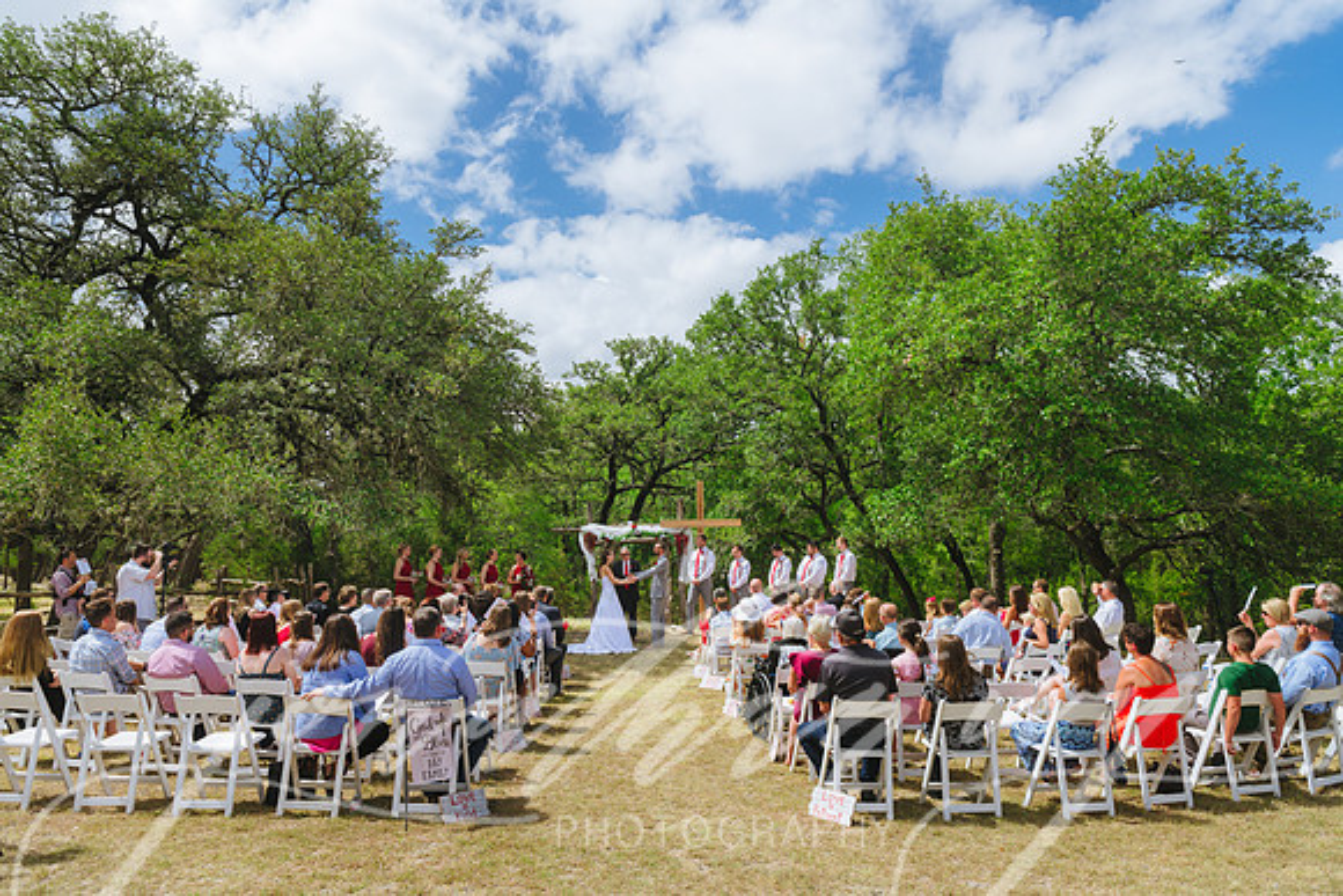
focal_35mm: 25
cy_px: 438
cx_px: 656
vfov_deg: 52.1
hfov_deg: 72.5
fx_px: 916
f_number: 6.3
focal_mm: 24
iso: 125
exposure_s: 1/500
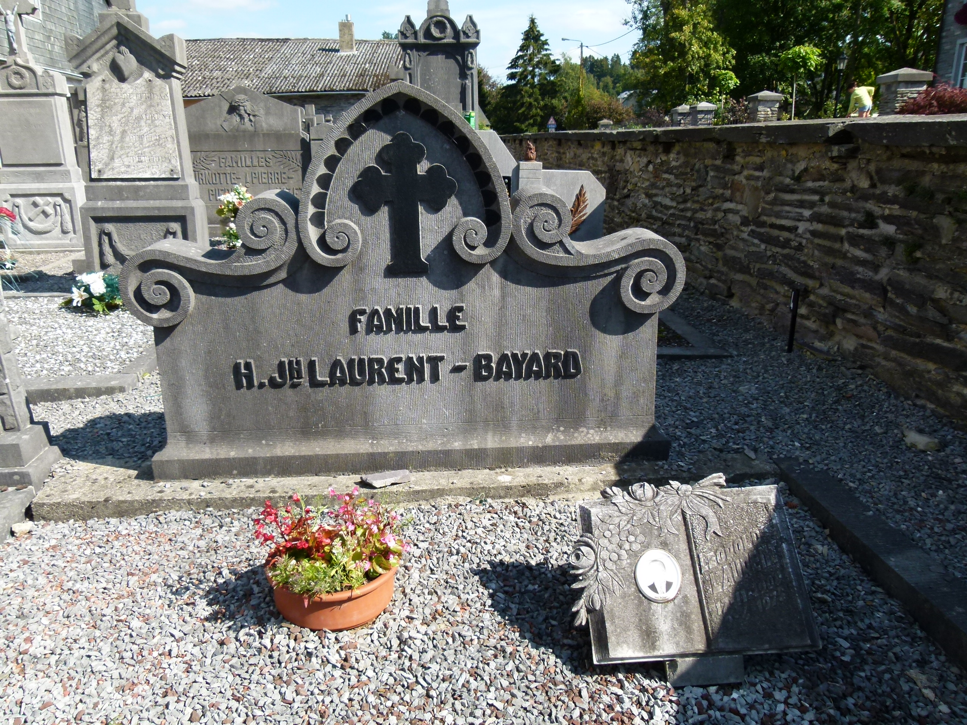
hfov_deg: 69.4
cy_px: 362
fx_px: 698
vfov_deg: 54.9
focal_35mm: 25
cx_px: 484
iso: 100
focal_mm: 4.5
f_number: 4
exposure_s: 1/400
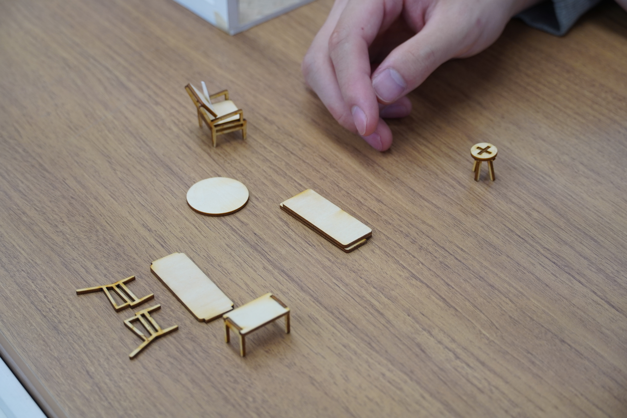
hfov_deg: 24.2
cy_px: 209
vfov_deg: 16.3
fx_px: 1463
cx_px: 314
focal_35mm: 84
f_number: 5
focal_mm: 56
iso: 500
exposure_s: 1/60
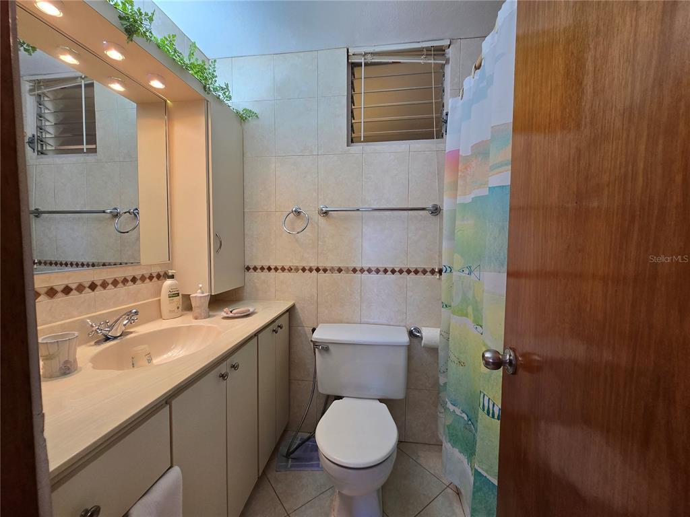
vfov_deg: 89.9
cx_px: 345
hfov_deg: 106.2
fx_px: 259
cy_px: 258
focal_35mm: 13
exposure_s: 1/60
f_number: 2.2
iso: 125
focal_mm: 2.2
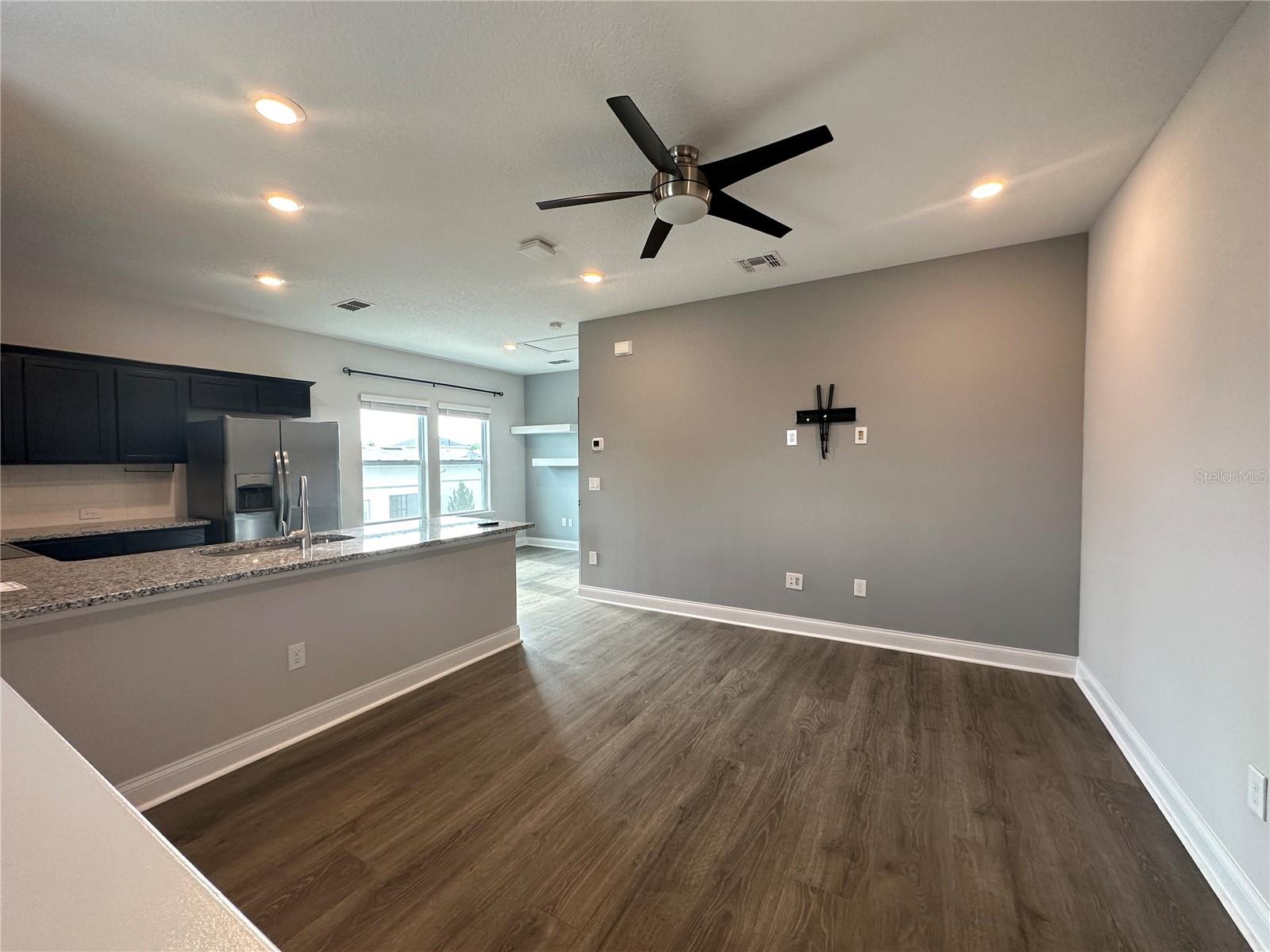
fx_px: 514
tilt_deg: -2.6
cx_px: 635
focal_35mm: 14
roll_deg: -0.1
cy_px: 476
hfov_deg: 102.1
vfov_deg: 85.7
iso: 200
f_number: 2.2
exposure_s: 1/120
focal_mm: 2.22
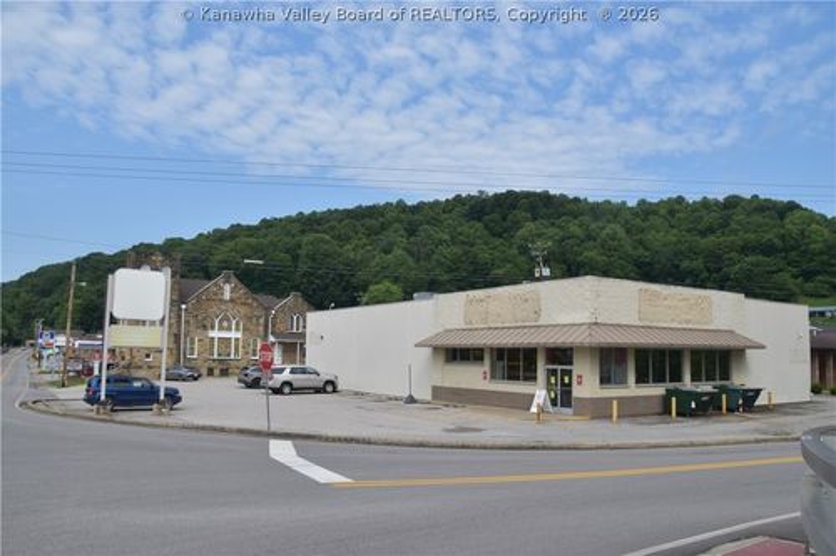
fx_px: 627
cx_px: 418
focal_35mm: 27
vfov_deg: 47.9
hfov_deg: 67.4
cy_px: 278
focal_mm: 18
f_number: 8
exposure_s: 1/250
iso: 100
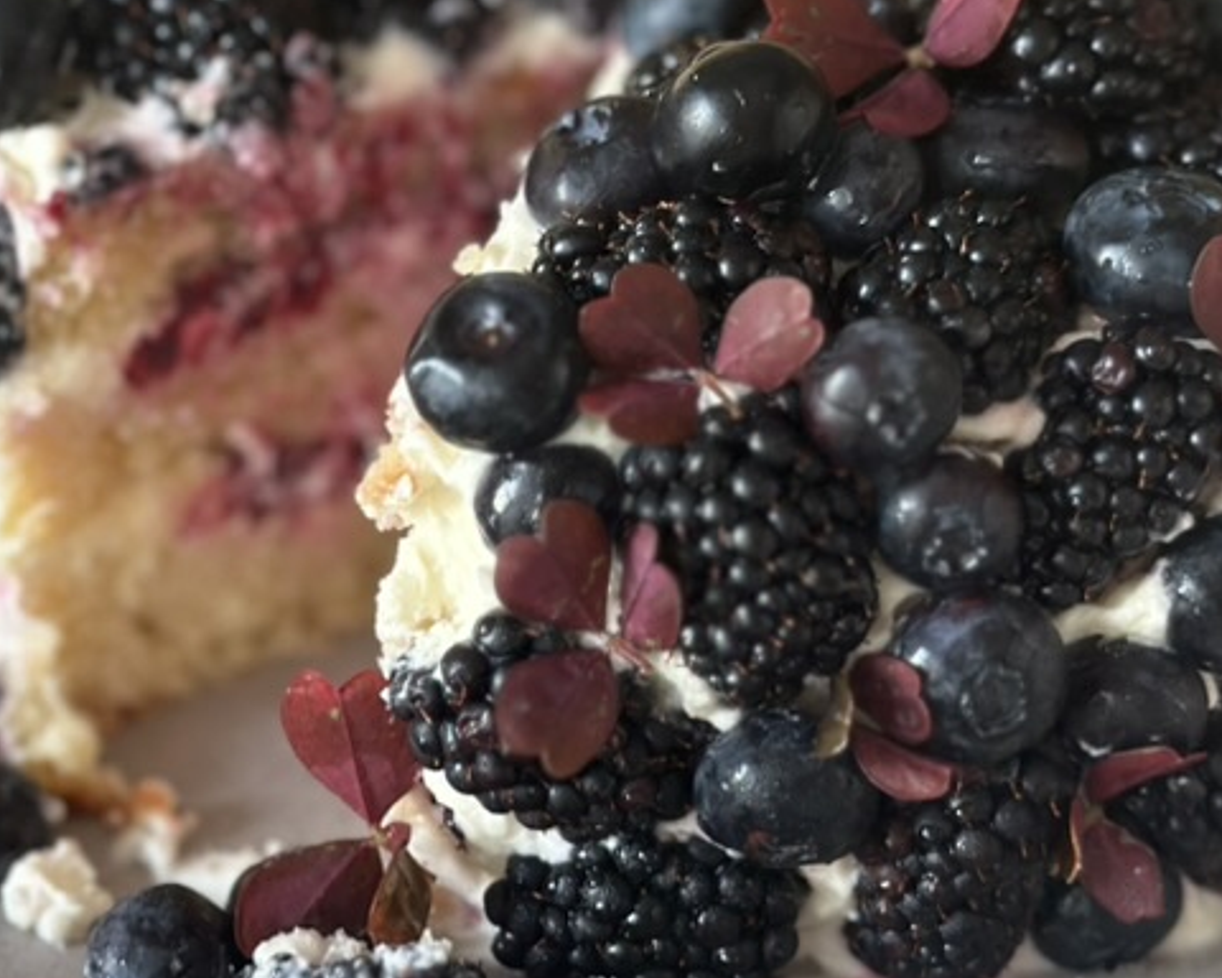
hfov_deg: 19.2
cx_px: 474
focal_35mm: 100
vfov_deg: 15.4
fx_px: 3617
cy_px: 354
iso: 250
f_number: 1.78
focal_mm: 6.86
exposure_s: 1/50
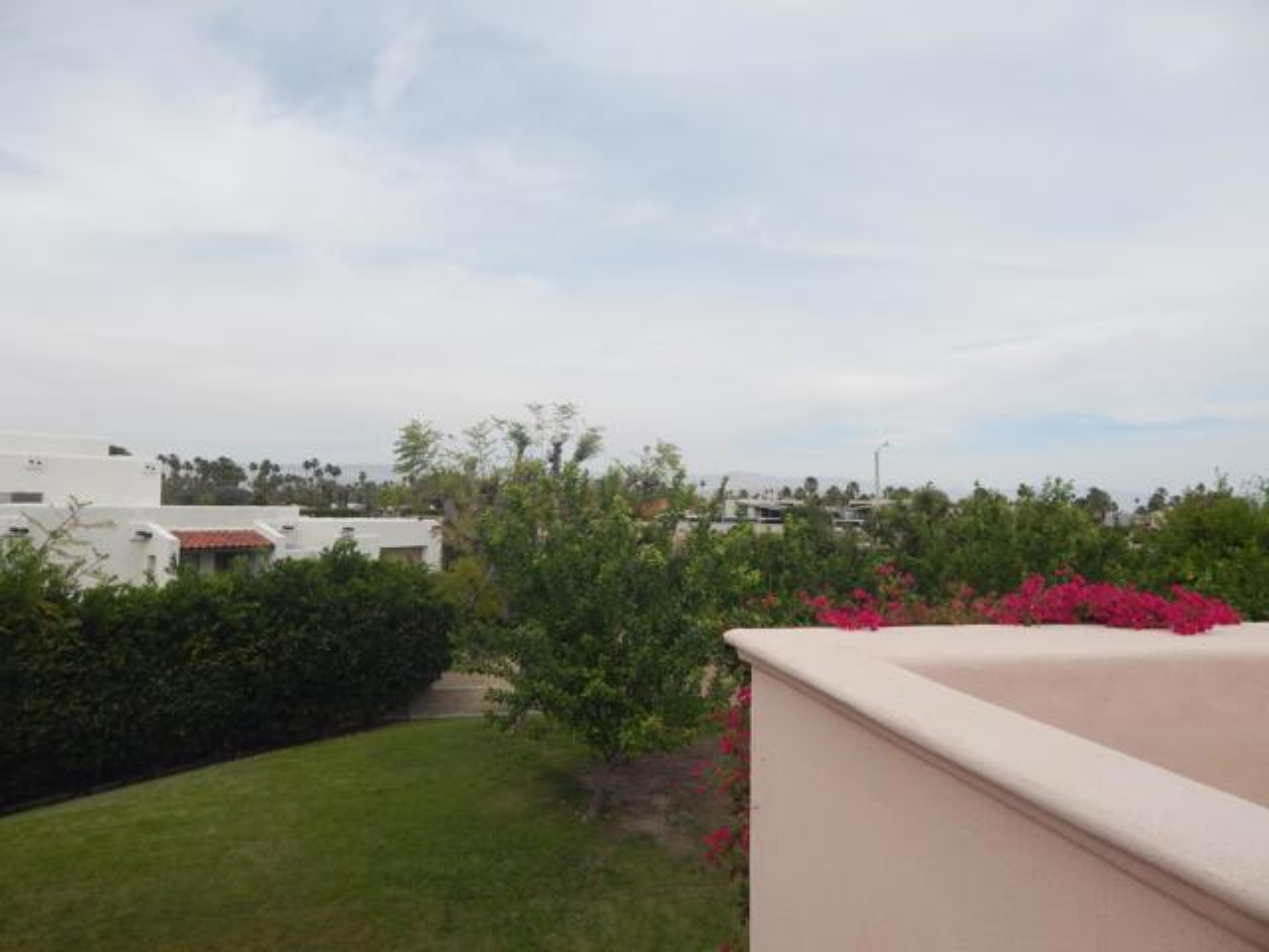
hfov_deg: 73.9
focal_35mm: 23
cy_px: 476
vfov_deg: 58.9
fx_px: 843
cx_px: 634
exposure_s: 1/640
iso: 125
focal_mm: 4
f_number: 6
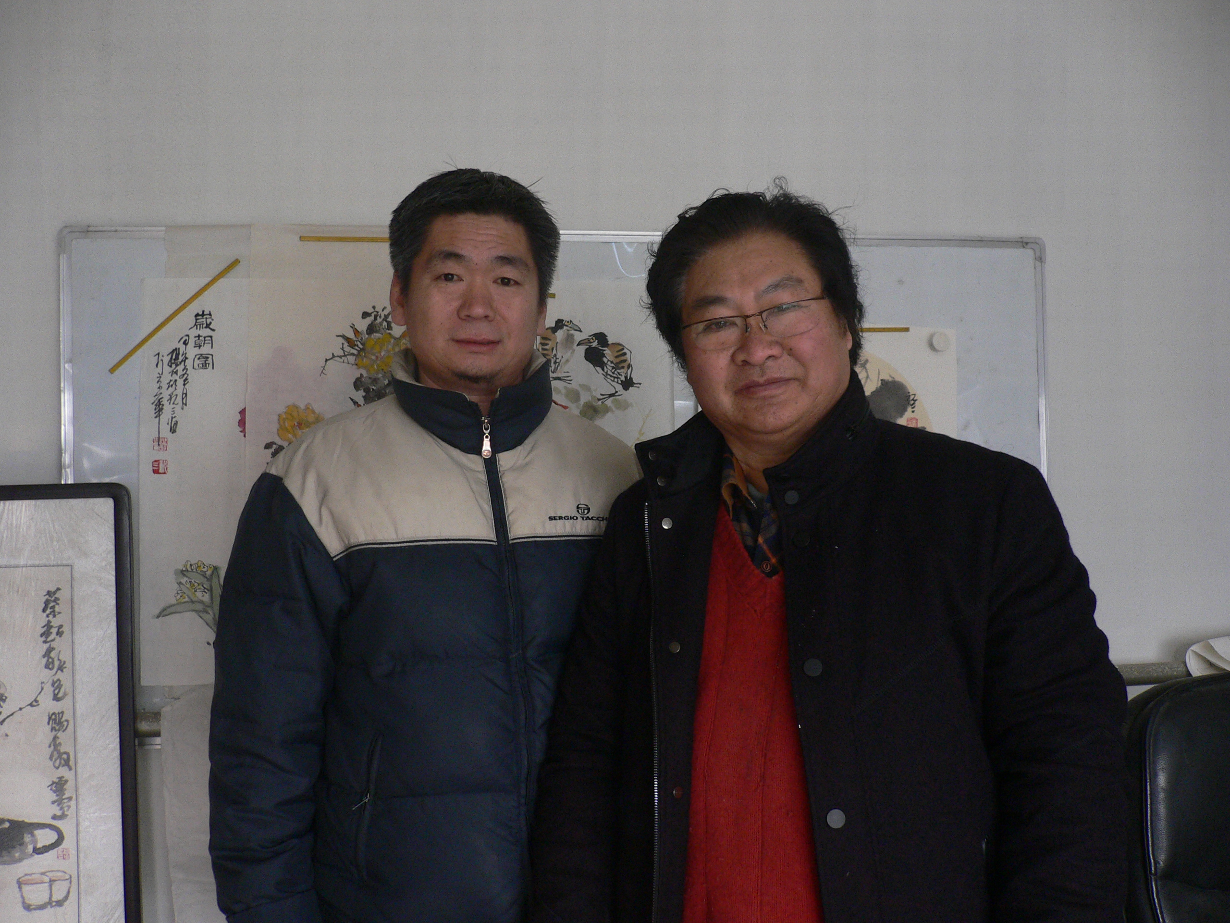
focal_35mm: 35
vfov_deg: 40.7
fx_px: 1244
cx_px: 615
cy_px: 462
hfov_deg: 52.6
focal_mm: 5.8
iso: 150
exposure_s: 1/25
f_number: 2.8
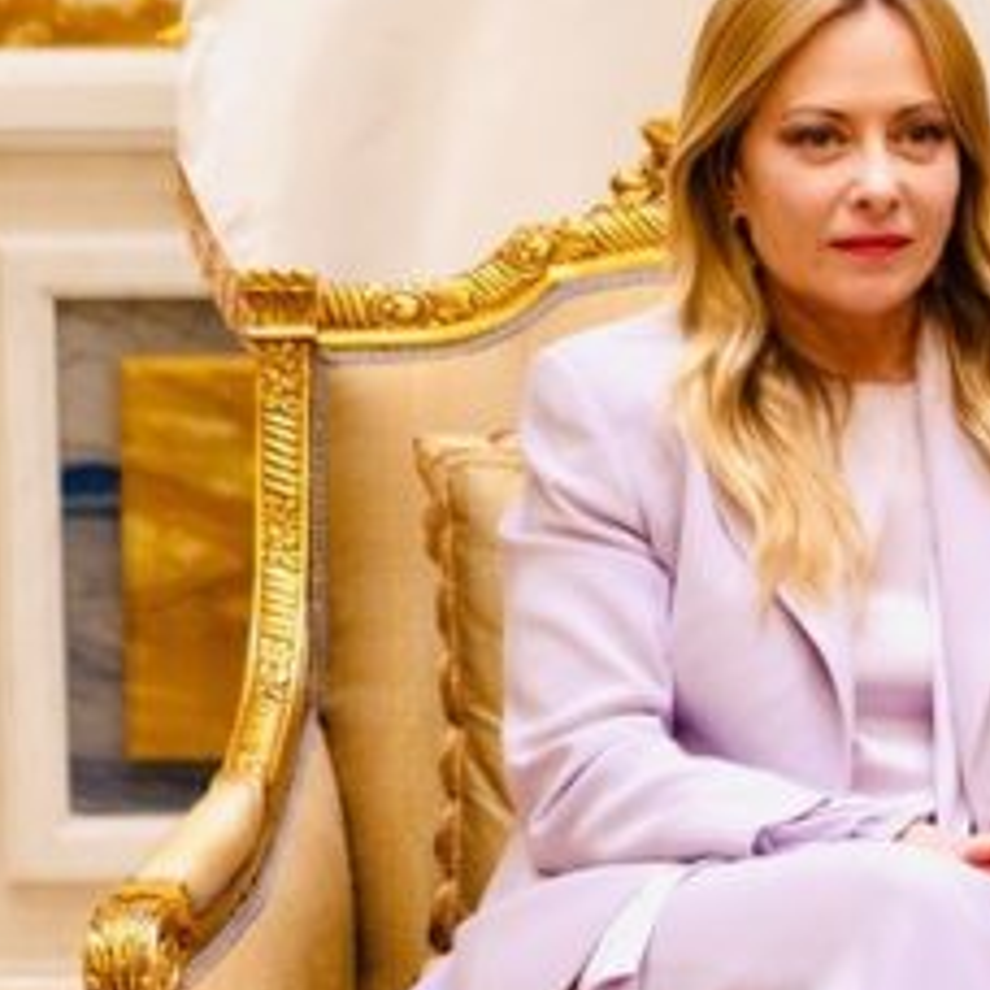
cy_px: 543
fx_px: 9545
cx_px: 2032
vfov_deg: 5.9
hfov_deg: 5.8
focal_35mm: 295
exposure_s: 1/160
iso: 640
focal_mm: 66
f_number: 2
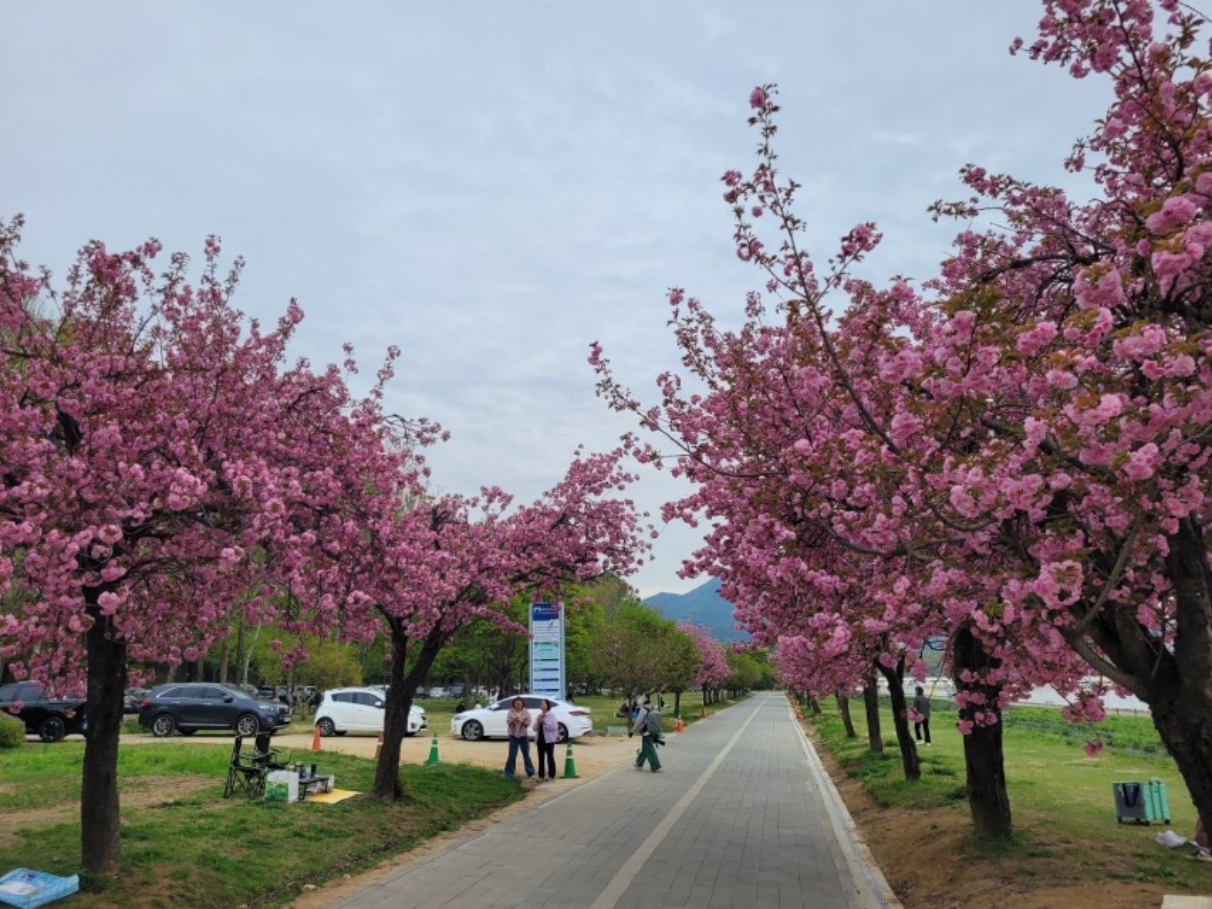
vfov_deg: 53.1
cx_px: 606
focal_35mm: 26
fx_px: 910
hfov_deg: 67.3
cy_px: 454
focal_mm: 5.4
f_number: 1.8
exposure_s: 1/1350
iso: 40
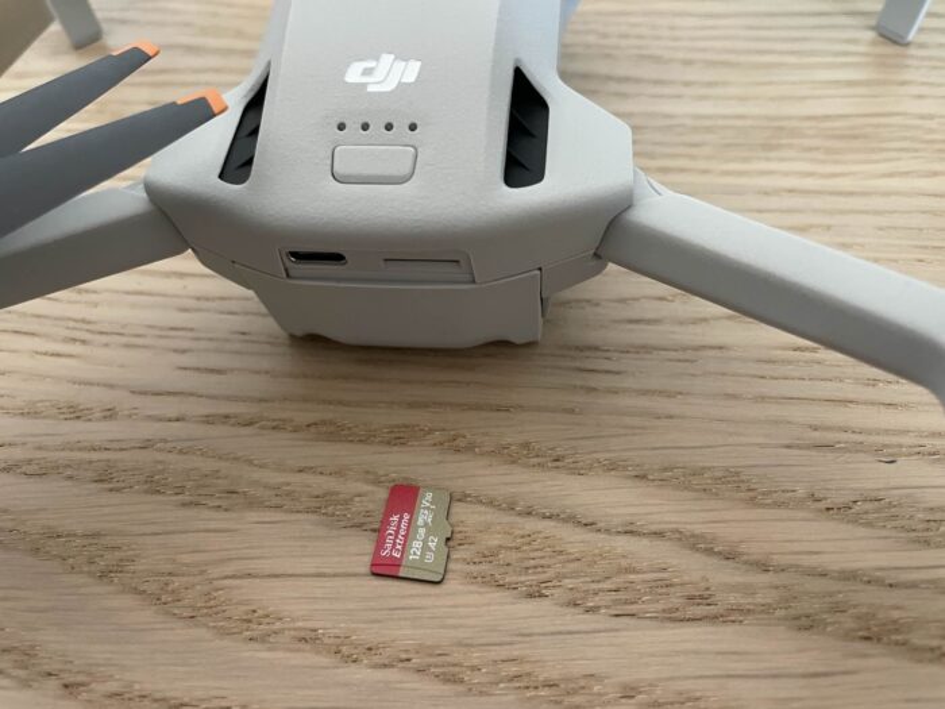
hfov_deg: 67.3
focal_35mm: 26
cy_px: 354
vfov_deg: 53.1
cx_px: 472
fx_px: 710
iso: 320
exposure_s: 1/60
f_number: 1.6
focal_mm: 4.2
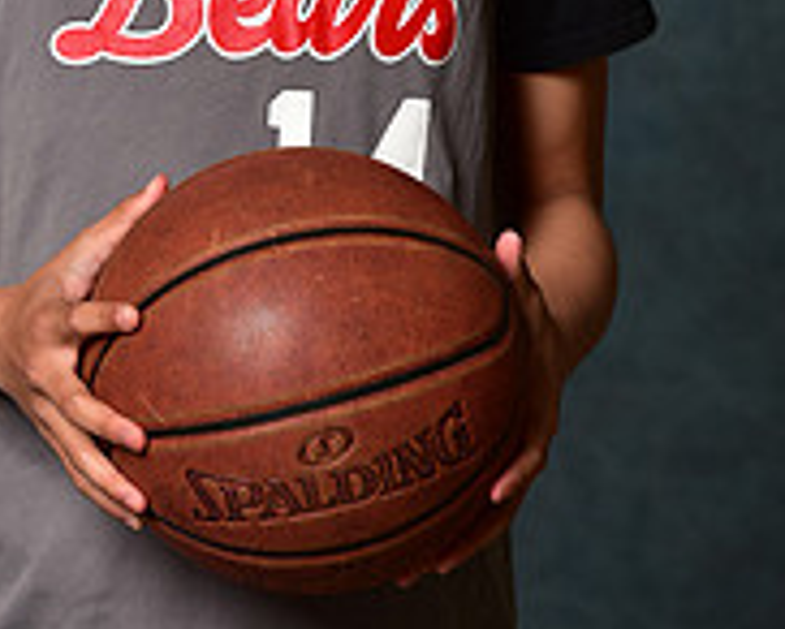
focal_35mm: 404
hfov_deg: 4.8
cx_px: 239
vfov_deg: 3.8
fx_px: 9396
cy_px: -211
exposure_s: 1/160
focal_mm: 135
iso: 200
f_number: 4.5
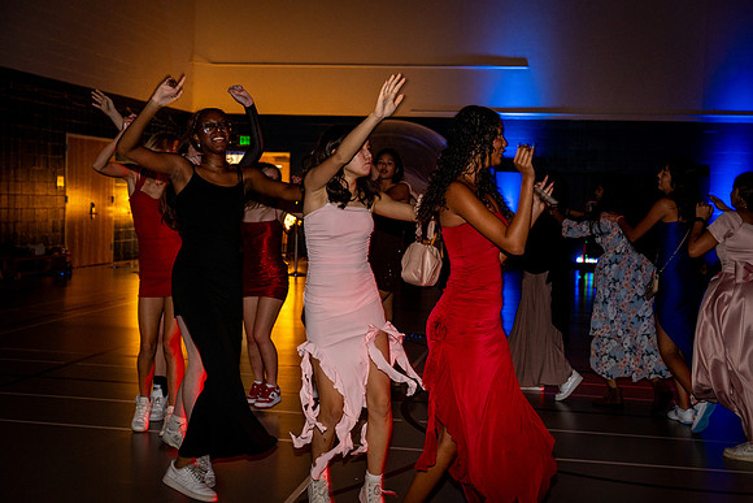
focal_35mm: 50
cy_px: 252
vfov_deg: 27.0
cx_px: 376
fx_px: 1046
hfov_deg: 39.6
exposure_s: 1/80
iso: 1250
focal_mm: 50
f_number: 4
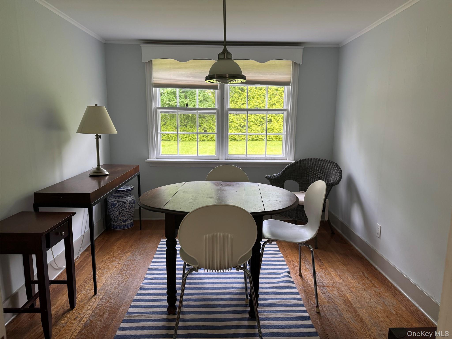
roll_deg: -0.1
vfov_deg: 56.8
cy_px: 170
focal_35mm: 24
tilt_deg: -9.9
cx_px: 226
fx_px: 313
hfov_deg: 71.6
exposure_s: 1/121
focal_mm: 6.76
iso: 125
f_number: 1.78
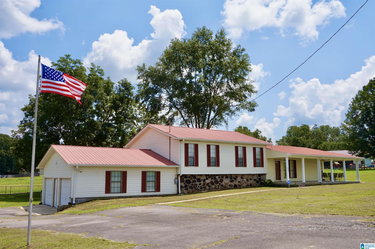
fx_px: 328
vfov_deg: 41.7
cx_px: 188
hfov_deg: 59.5
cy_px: 124
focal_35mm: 32
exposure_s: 1/100
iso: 100
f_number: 14
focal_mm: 21
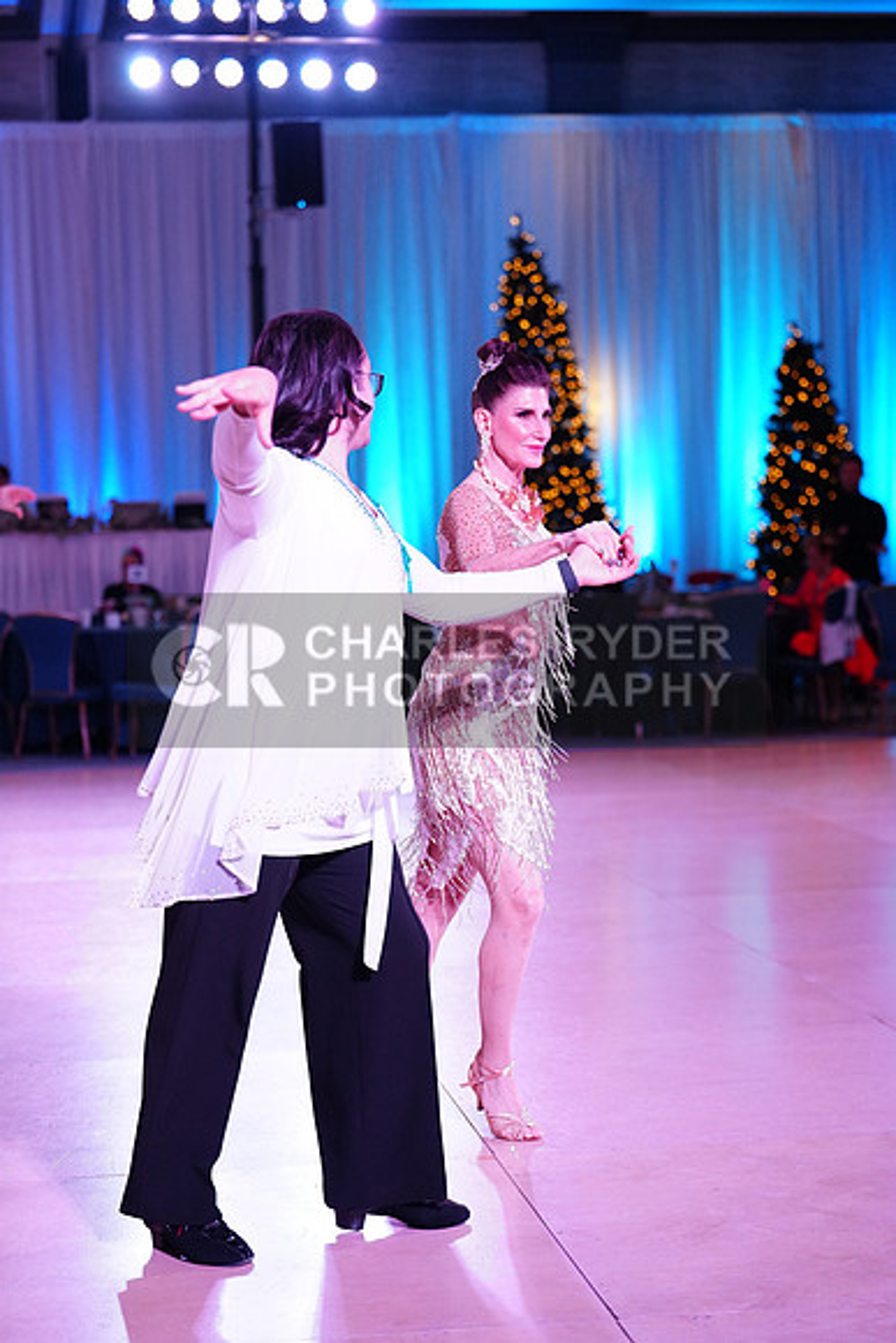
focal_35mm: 70
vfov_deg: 28.8
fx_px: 2612
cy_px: 672
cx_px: 448
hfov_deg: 19.5
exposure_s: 1/500
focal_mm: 70
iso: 2500
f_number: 2.8
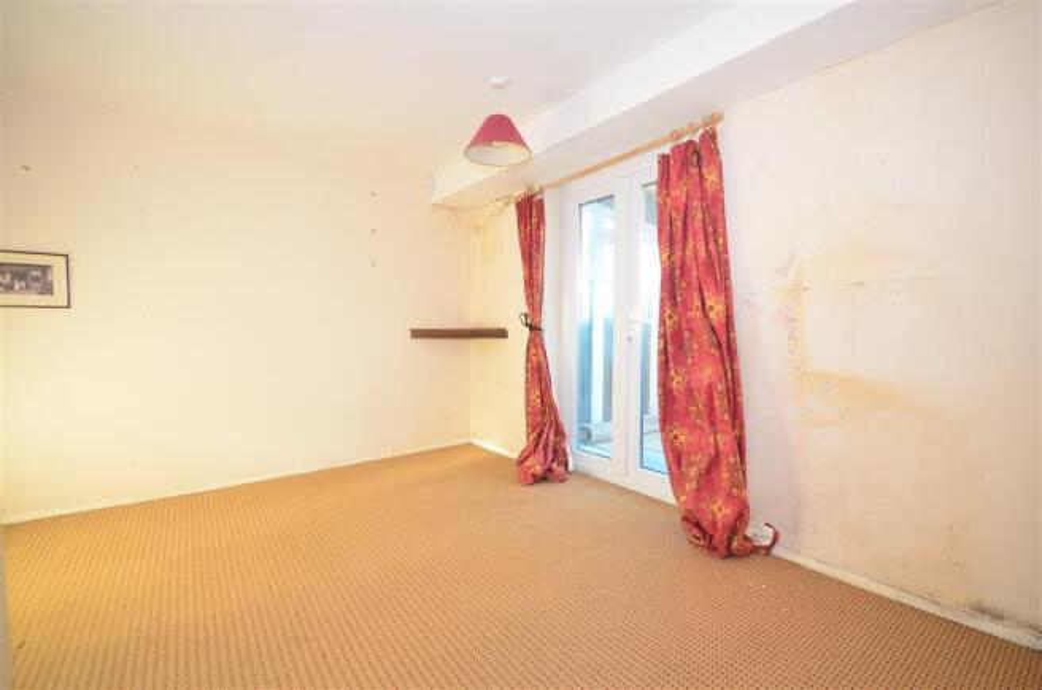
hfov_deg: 95.1
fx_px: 476
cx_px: 521
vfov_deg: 71.8
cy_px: 345
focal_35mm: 16
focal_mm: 11
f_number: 5.6
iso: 200
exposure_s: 1/6
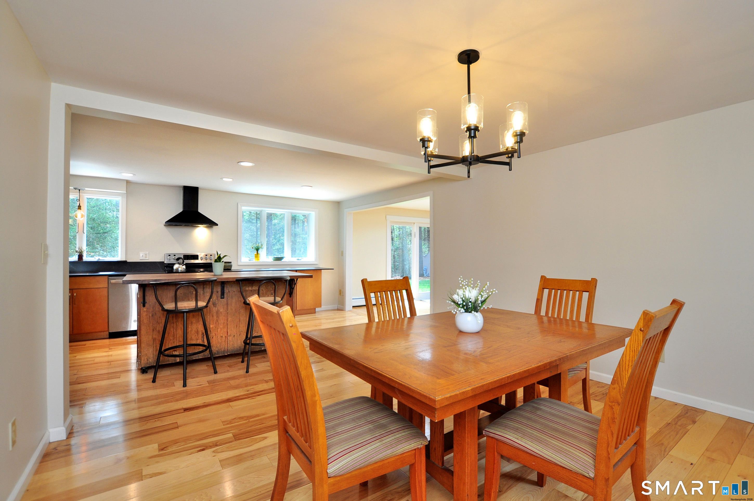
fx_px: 314
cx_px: 377
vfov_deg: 77.2
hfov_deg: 100.5
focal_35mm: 15
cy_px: 250
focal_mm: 10
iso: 200
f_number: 5
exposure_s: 1/40
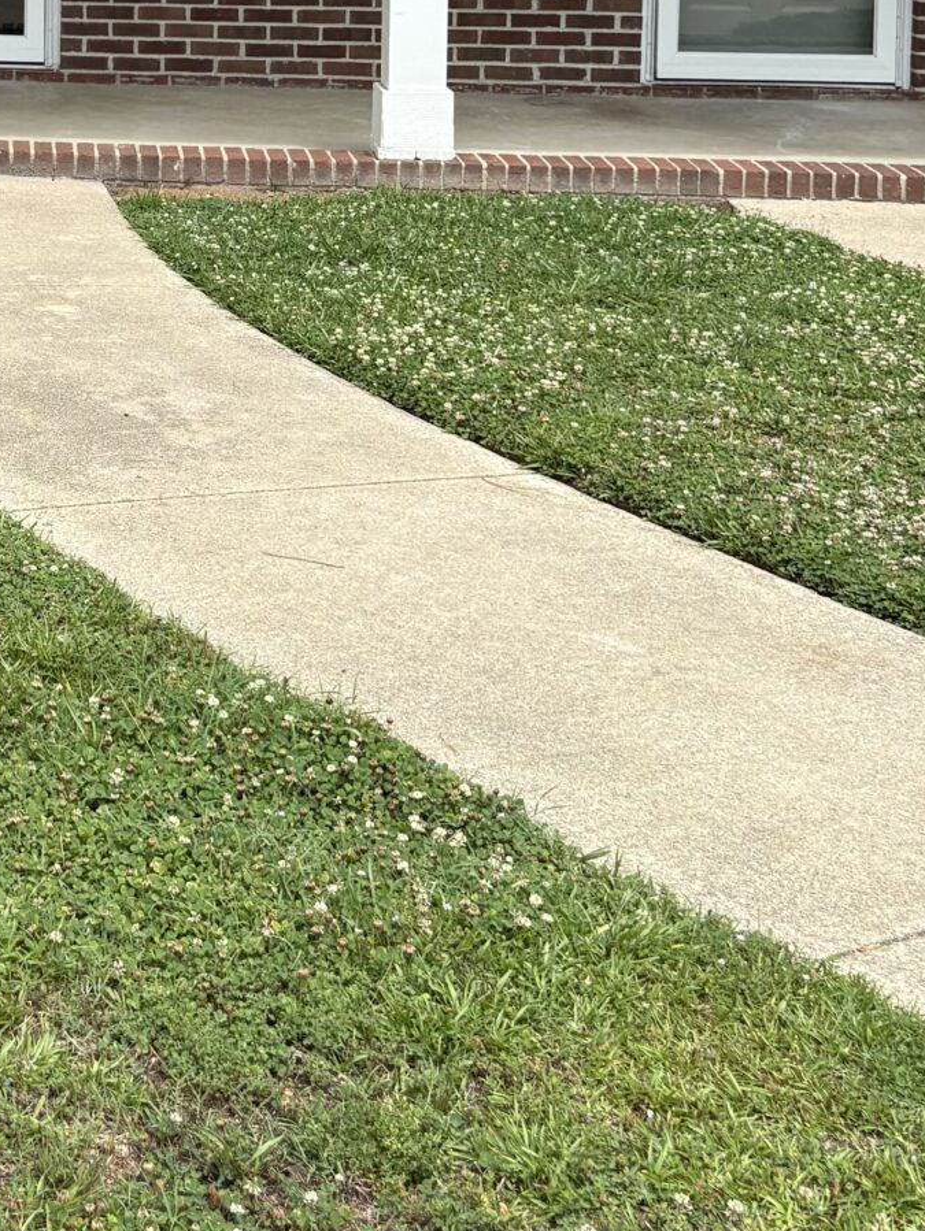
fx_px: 2635
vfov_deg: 24.5
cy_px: -140
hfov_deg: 18.4
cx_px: -322
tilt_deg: -2.5
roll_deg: +0.0
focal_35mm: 74
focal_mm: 5.96
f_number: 1.6
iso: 50
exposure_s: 1/2451
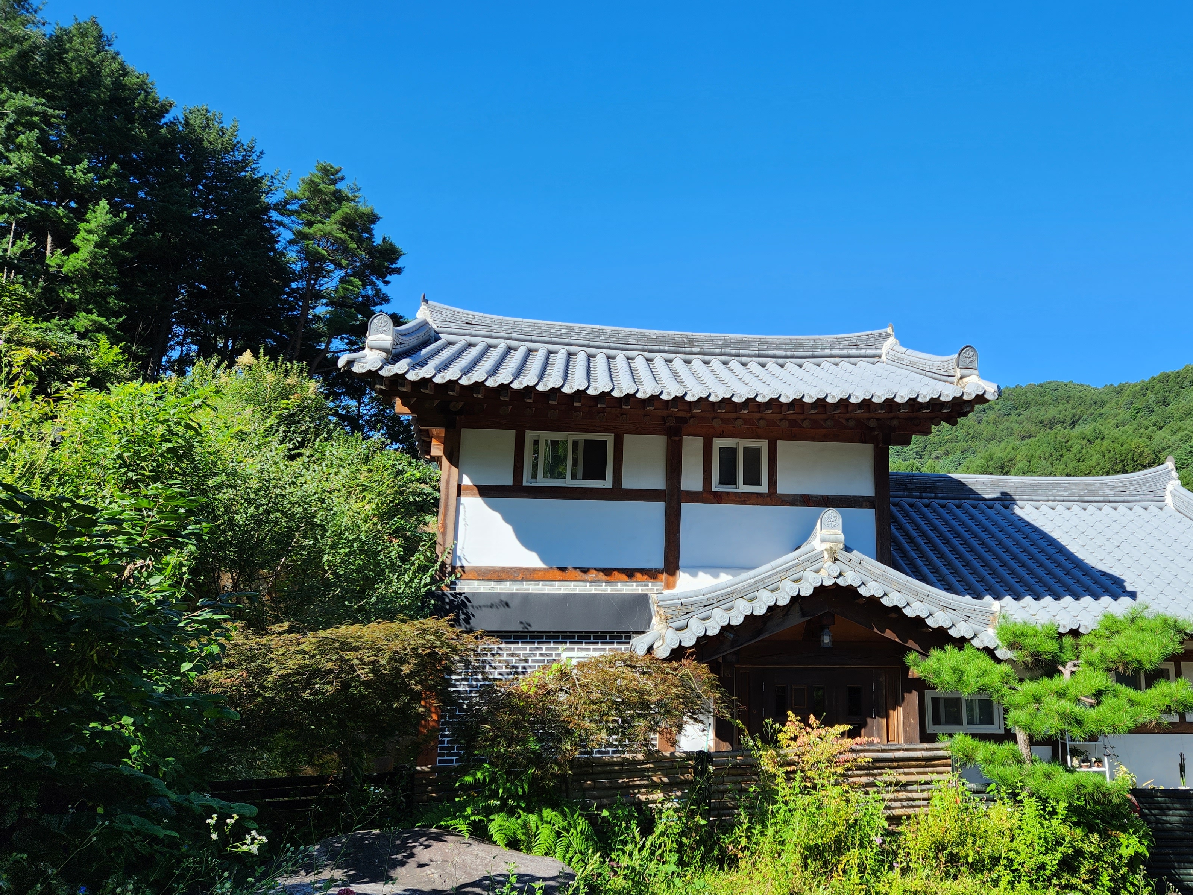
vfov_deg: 48.2
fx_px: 999
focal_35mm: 29
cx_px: 719
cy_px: 407
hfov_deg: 61.1
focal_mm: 5.4
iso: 20
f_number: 1.8
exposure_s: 1/812
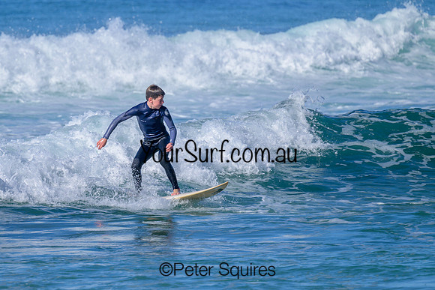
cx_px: 156
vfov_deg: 1.8
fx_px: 9308
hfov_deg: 2.7
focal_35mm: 770
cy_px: 147
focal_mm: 560
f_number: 8
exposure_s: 1/800
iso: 100
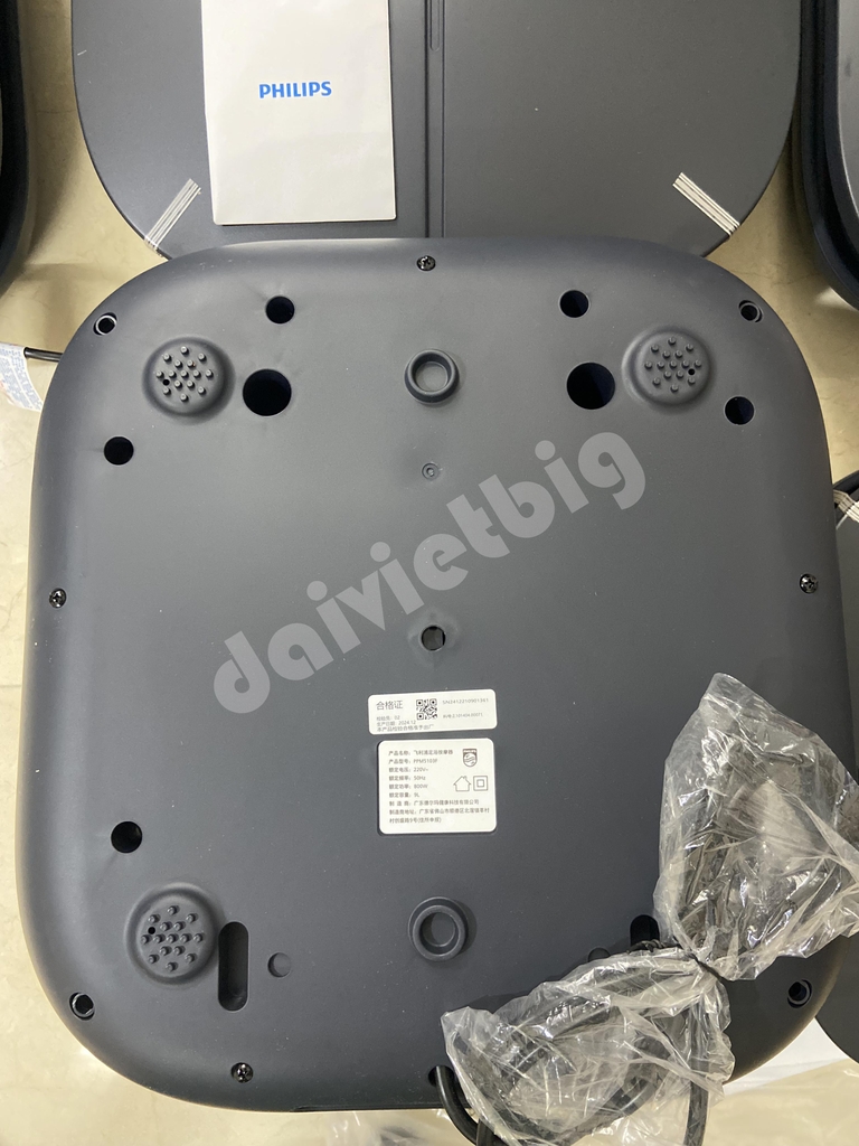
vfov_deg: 67.3
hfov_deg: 53.1
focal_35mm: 26
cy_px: 573
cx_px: 430
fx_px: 860
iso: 500
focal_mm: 4.25
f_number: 1.8
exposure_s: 1/33
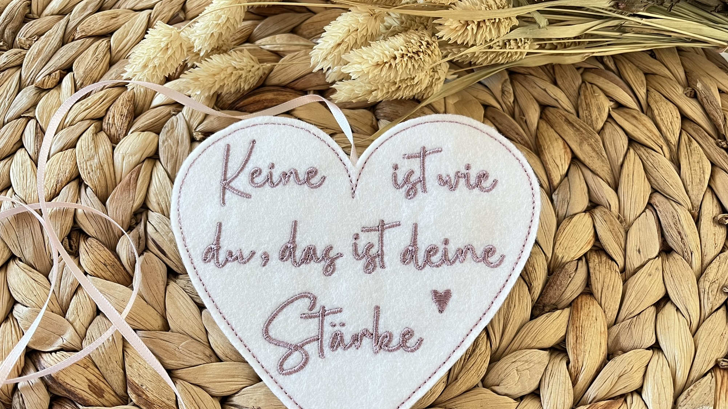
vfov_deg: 40.0
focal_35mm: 29
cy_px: 249
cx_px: 361
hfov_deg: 66.1
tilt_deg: -64.3
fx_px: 560
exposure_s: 1/50
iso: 125
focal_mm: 5.1
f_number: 1.6
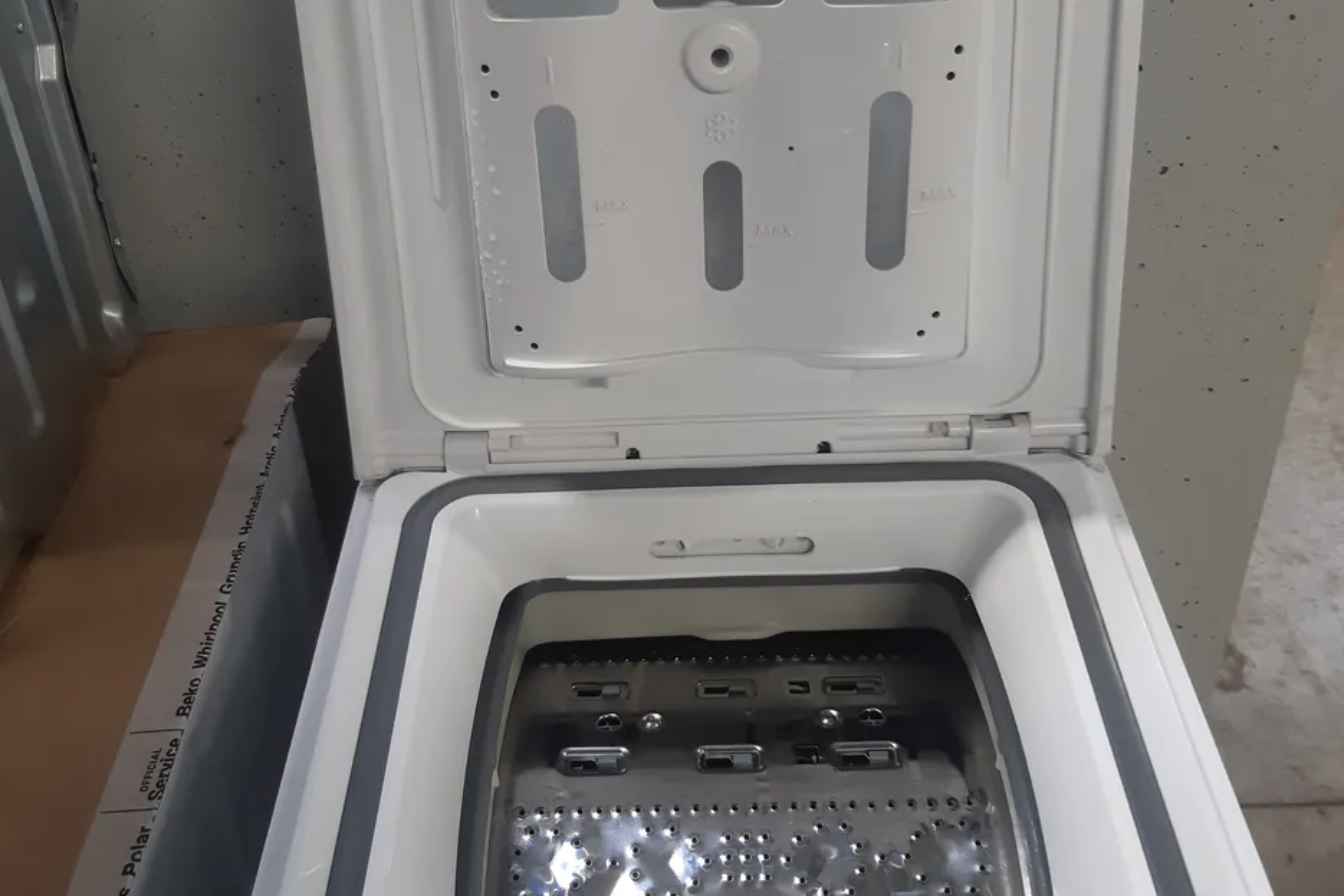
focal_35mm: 37
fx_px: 1382
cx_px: 664
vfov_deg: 35.7
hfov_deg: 51.9
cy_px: 307
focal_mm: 3.92
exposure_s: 1/50
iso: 80
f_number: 1.7
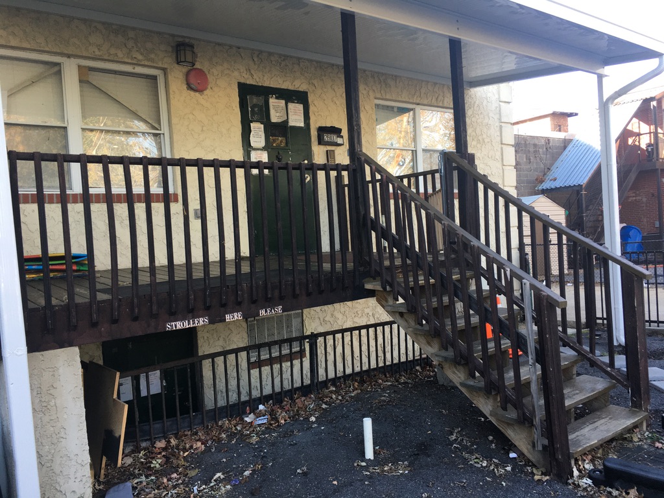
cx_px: 332
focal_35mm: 29
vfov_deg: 48.2
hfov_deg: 61.7
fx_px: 556
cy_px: 249
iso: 40
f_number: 2.2
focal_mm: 4.15
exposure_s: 1/120
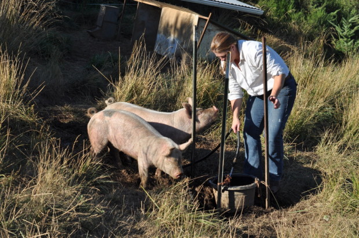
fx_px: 747
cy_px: 119
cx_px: 180
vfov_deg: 18.1
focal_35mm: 75
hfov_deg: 27.0
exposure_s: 1/320
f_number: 9
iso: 200
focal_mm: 50
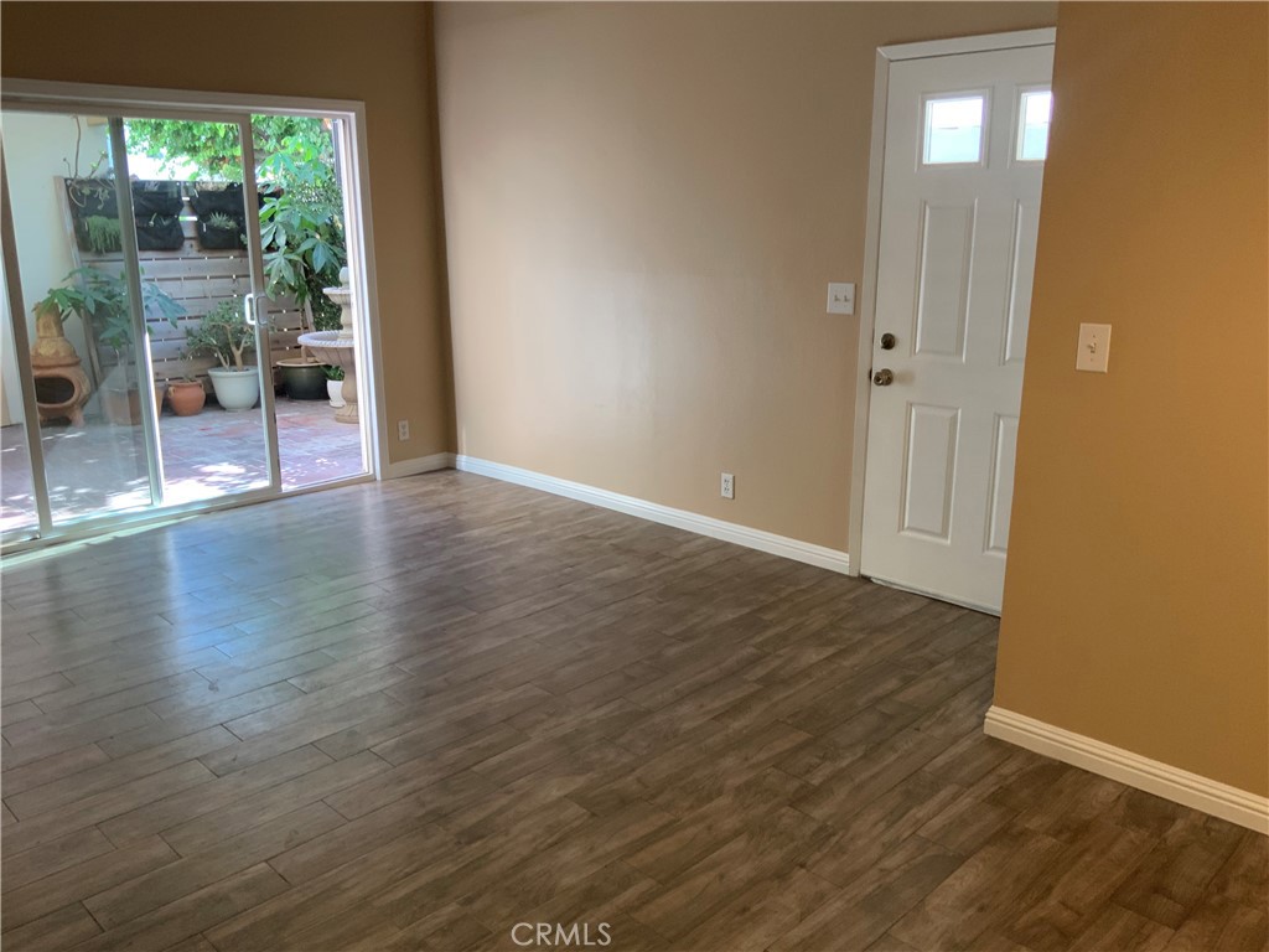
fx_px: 1063
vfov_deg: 48.2
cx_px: 634
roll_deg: +0.6
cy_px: 476
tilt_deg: -13.6
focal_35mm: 29
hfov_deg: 61.7
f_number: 1.8
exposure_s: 1/60
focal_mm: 3
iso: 64
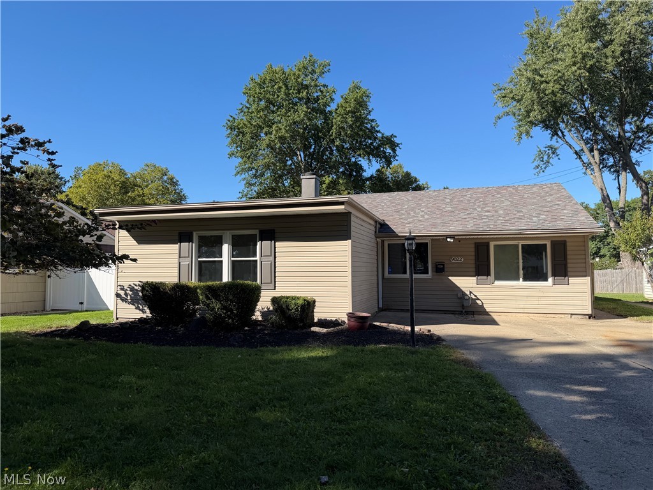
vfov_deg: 56.8
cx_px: 326
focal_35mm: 24
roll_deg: +0.3
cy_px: 245
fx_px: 453
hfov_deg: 71.6
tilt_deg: +3.6
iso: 80
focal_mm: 6.76
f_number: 1.78
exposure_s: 1/2801
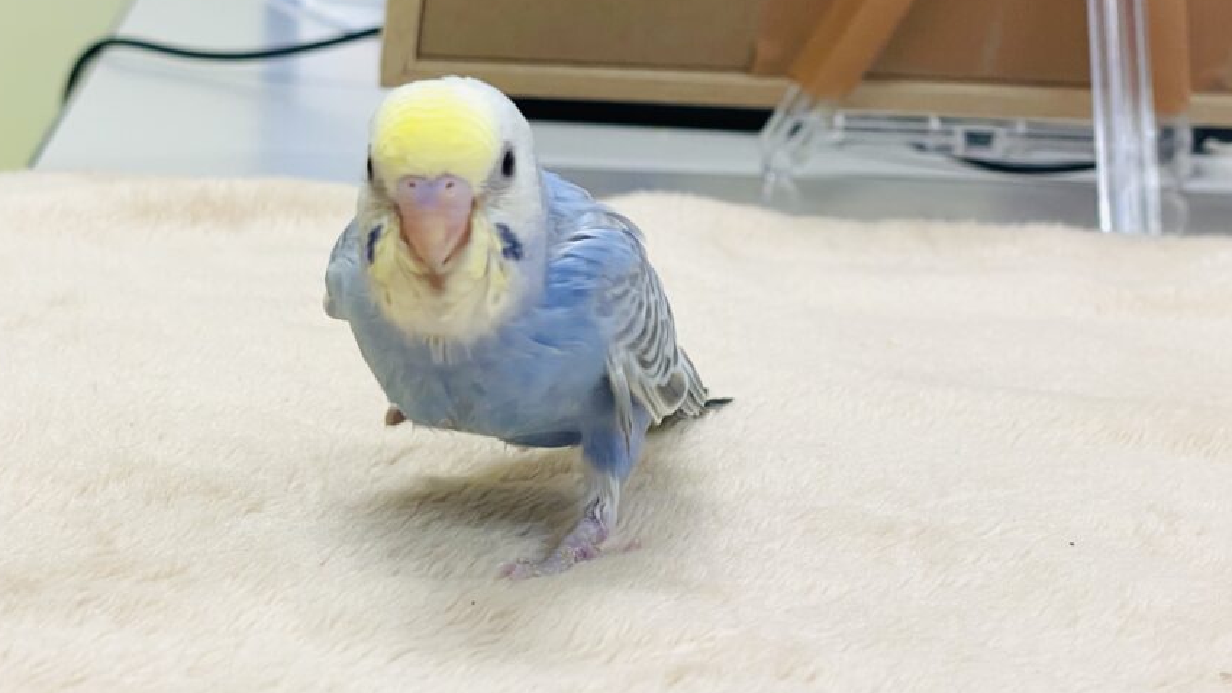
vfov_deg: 15.1
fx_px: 2613
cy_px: 306
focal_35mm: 80
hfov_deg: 26.4
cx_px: 457
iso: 50
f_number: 2
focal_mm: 6
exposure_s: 1/99
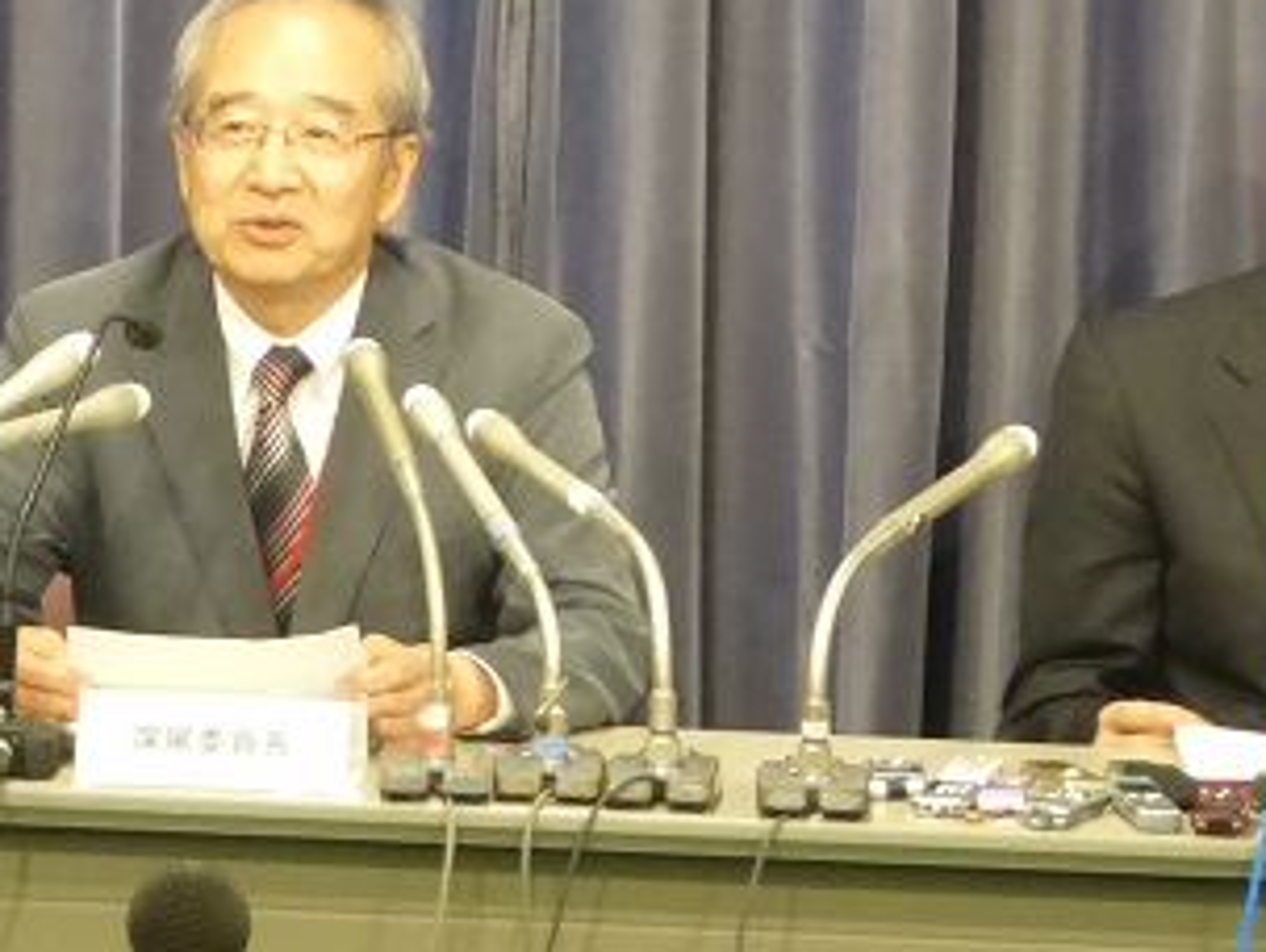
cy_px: 171
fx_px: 6518
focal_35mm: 178
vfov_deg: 8.3
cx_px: 811
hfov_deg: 11.1
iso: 800
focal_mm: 17.8
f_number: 5.3
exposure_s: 1/25
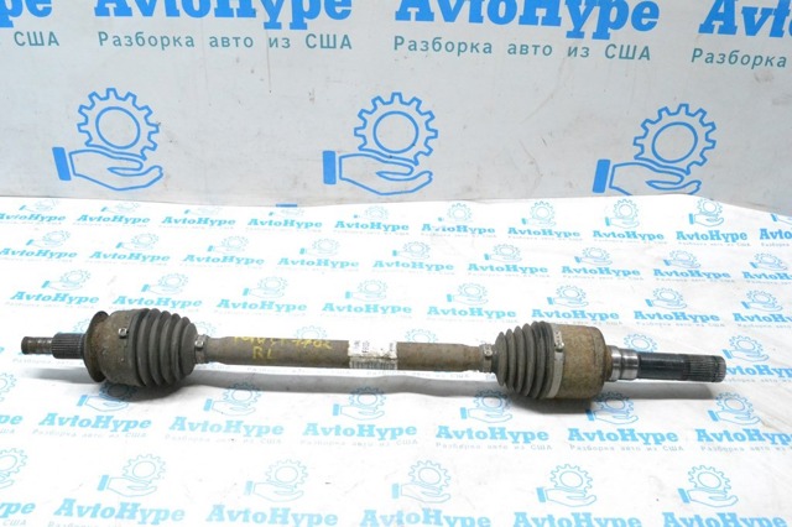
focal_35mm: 33
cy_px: 264
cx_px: 396
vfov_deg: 39.9
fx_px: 726
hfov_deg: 57.2
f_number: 9
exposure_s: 1/160
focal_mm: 22
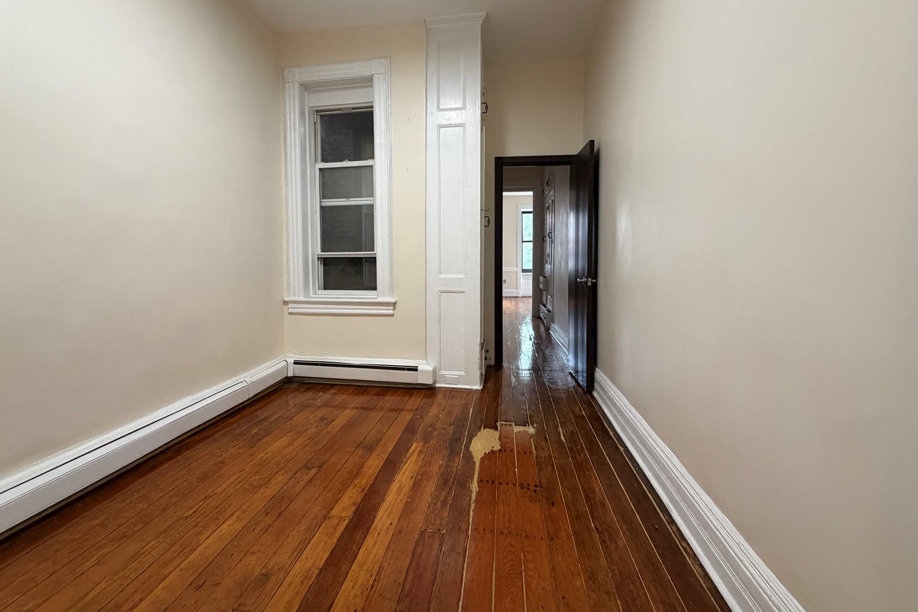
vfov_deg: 77.1
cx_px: 448
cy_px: 278
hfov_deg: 100.4
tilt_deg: -3.3
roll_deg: +0.8
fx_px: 382
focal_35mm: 15
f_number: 2.2
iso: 400
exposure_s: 1/60
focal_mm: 2.22
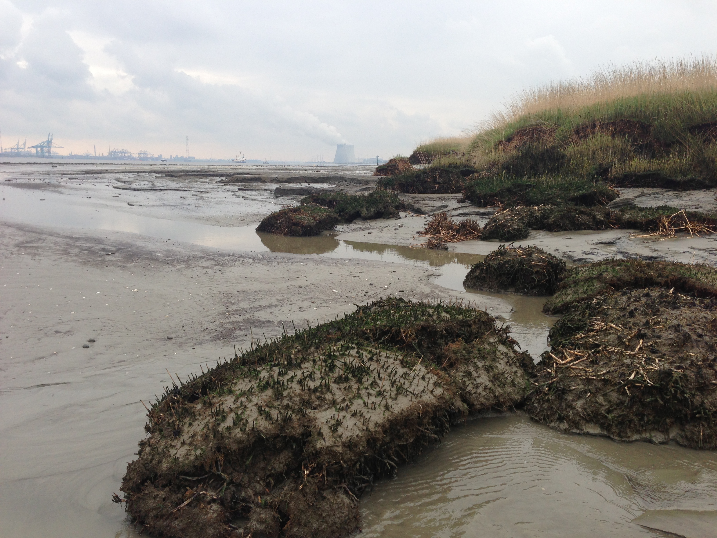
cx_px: 358
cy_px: 269
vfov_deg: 42.9
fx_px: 684
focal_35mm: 33
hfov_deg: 55.4
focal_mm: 4.13
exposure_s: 1/570
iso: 50
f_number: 2.4
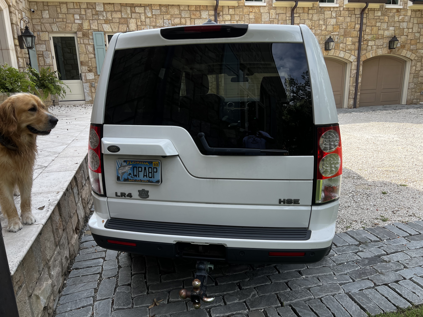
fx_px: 318
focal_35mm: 26
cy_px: 158
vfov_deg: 53.1
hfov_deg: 67.3
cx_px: 212
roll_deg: +2.3
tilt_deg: -14.6
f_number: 1.5
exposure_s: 1/957
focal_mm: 5.7
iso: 50
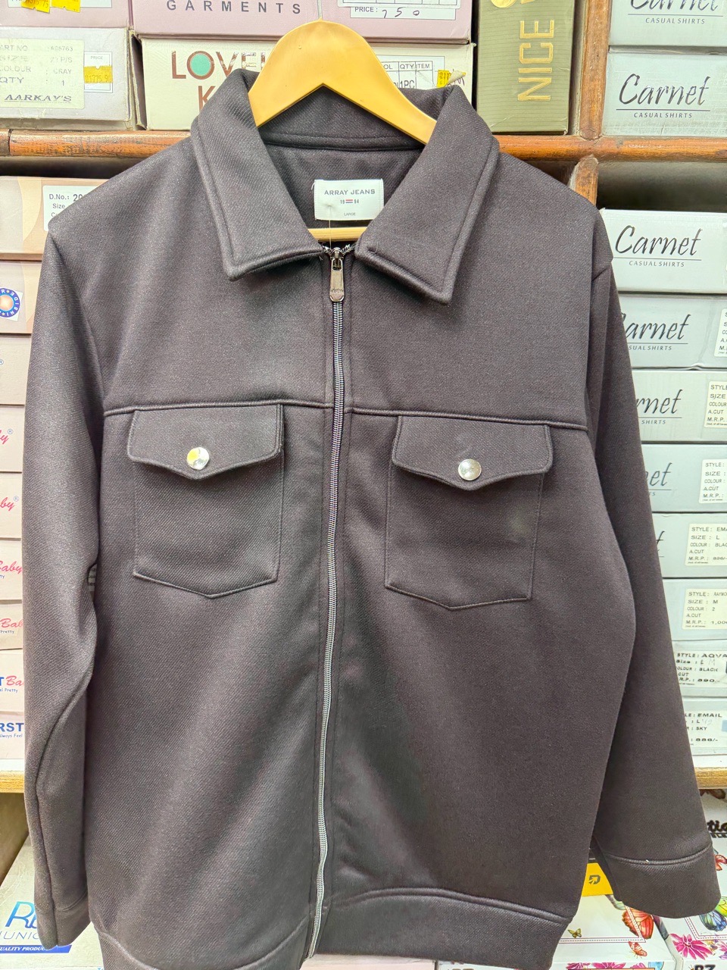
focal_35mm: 24
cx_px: 364
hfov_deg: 56.8
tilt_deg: -13.9
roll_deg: -0.2
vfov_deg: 71.6
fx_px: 672
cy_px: 485
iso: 250
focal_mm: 6.76
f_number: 1.78
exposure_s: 1/50
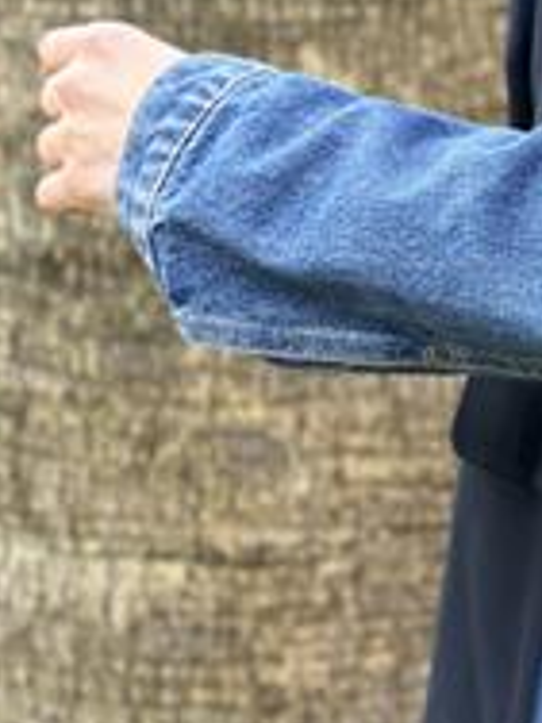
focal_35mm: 133
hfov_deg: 10.8
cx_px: 746
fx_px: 2777
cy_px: 212
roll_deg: -2.4
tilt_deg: -14.8
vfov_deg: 14.8
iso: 80
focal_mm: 6.86
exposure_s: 1/442
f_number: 1.78
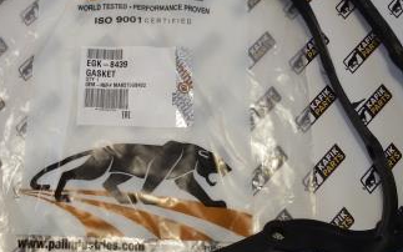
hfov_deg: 36.6
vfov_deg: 23.6
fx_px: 604
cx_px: 142
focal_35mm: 55
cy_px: 129
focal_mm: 2.93
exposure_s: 1/50
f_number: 2.4
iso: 40
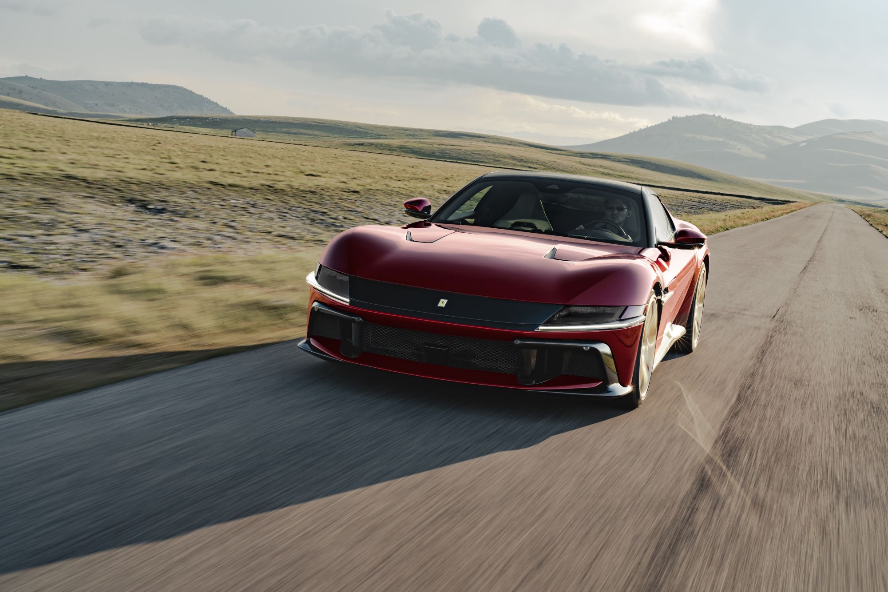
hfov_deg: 39.6
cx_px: 444
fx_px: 1233
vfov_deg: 27.0
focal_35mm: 50
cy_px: 296
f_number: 9
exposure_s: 1/40
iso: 100
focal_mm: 50
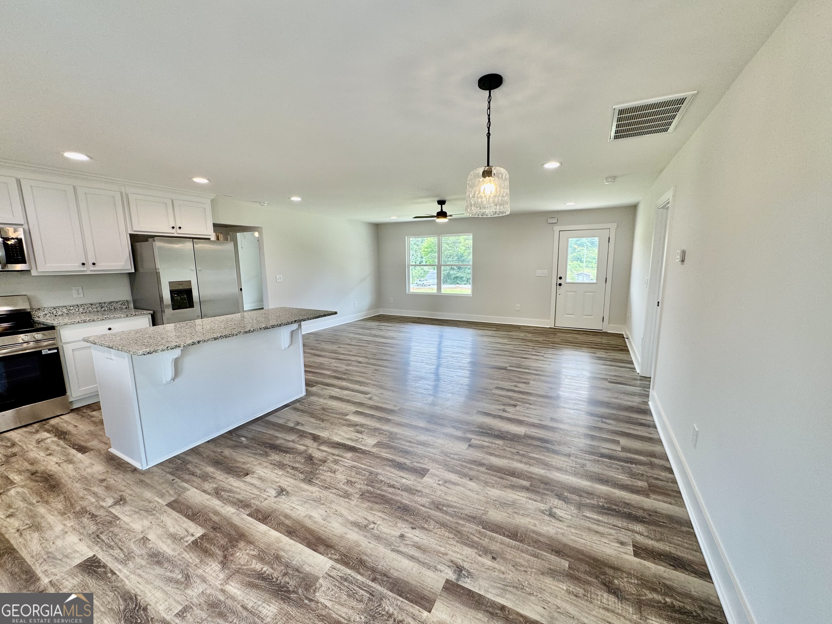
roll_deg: +0.9
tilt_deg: -10.1
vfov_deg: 85.7
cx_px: 416
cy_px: 312
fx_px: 336
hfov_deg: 102.1
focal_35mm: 14
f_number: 2.2
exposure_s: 1/120
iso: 64
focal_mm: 2.22
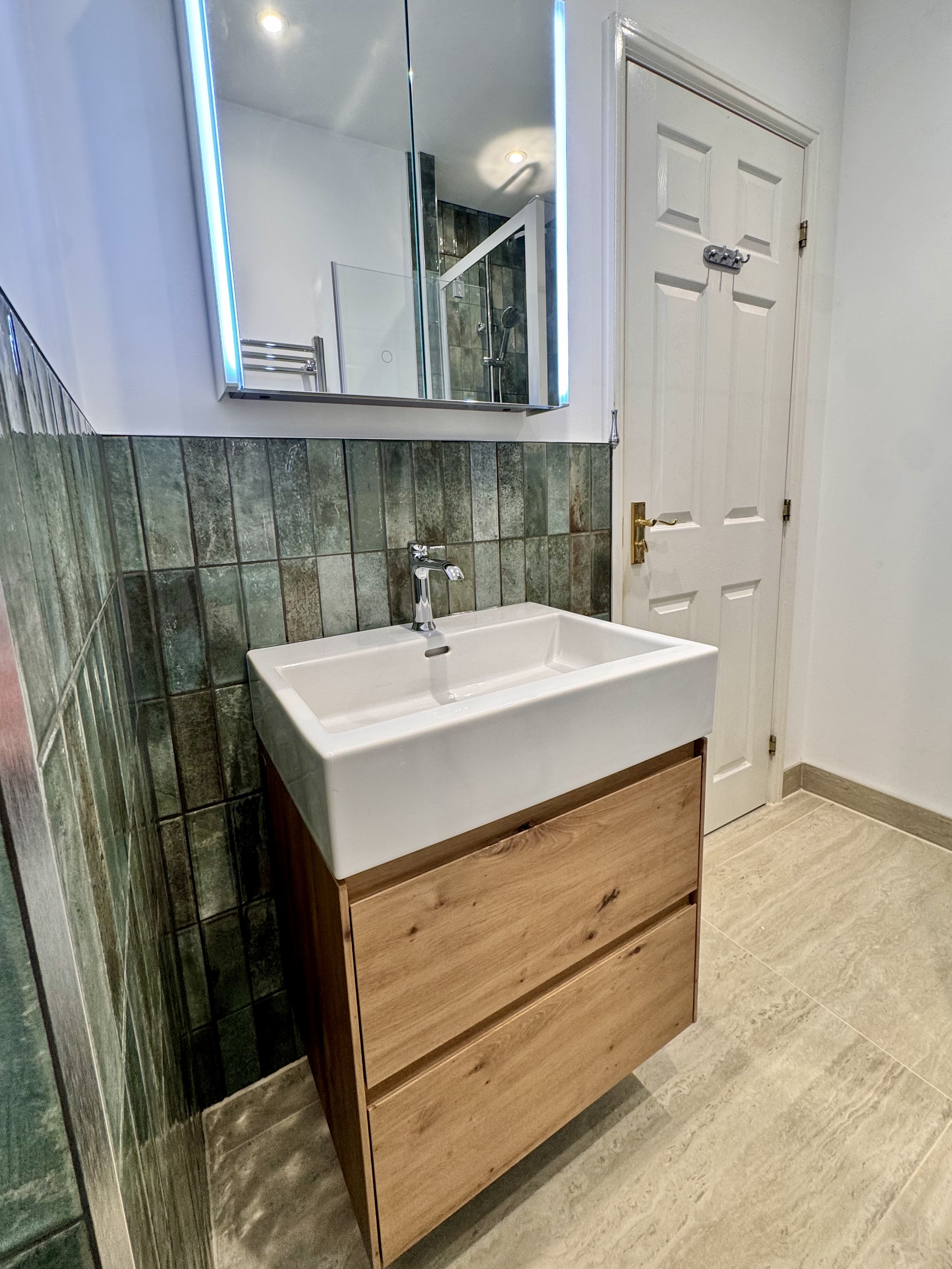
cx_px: 465
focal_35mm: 15
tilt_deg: -9.3
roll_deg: +2.1
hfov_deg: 81.7
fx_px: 550
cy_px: 589
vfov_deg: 98.0
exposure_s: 1/100
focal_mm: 2.22
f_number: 2.2
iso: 125
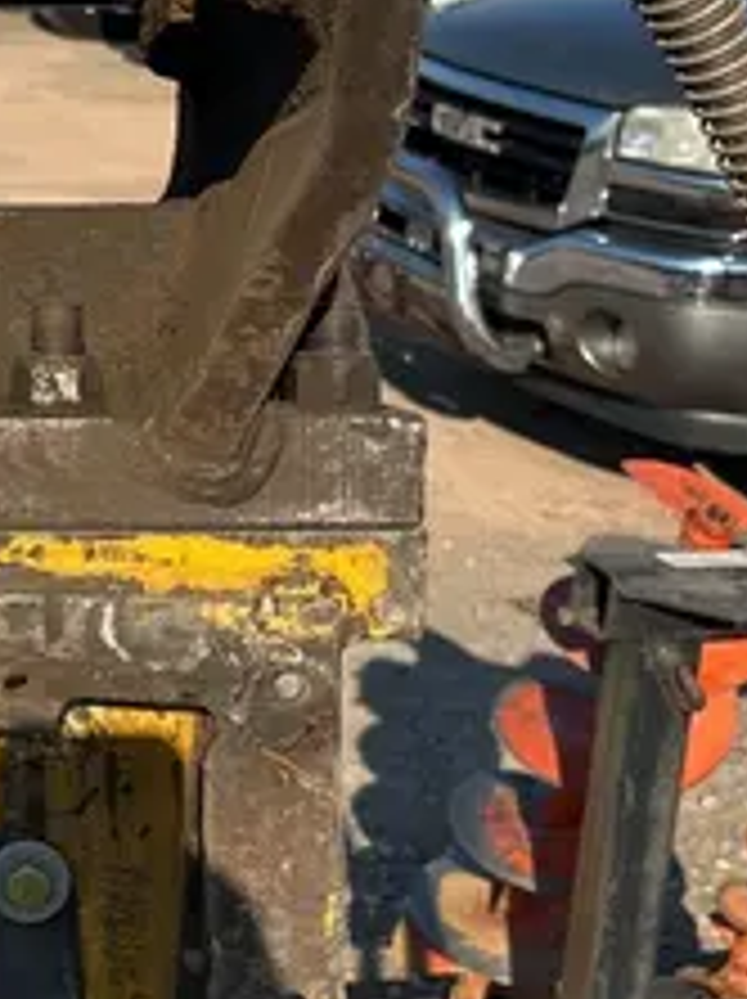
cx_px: -86
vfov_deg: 22.8
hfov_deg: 16.6
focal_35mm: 86
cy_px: 511
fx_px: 2479
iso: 50
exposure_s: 1/2857
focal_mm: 5.96
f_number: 1.6
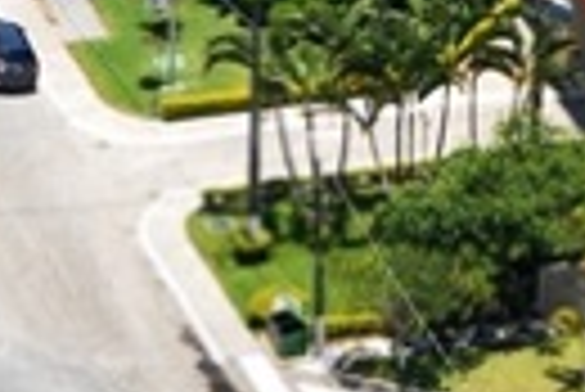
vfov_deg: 2.4
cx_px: 632
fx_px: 9240
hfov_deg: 3.6
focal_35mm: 568
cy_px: -757
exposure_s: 1/500
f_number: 5.3
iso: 160
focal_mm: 62
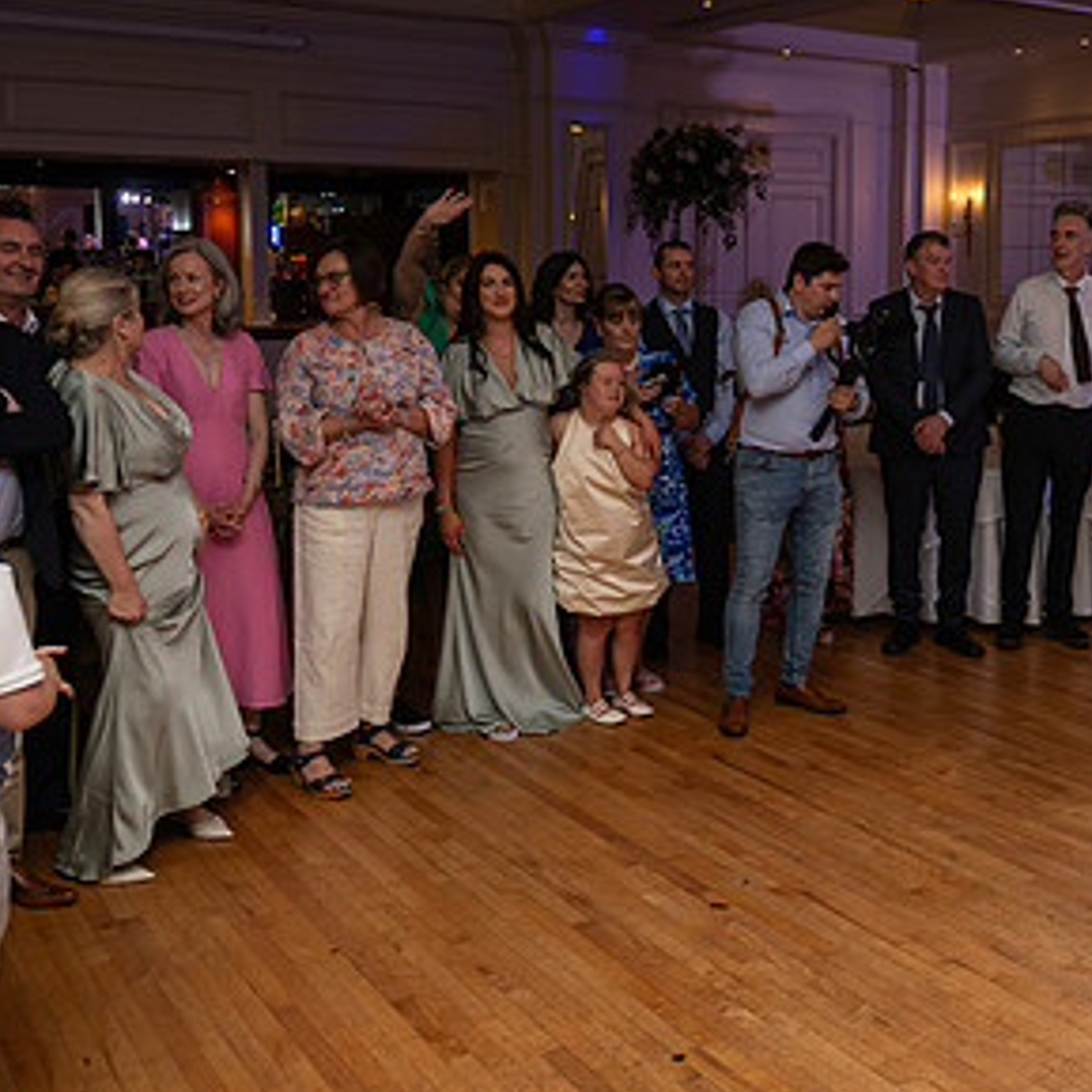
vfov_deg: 40.7
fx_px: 1463
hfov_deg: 40.1
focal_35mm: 41
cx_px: 782
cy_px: 429
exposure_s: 1/160
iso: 500
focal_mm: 24
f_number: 3.5
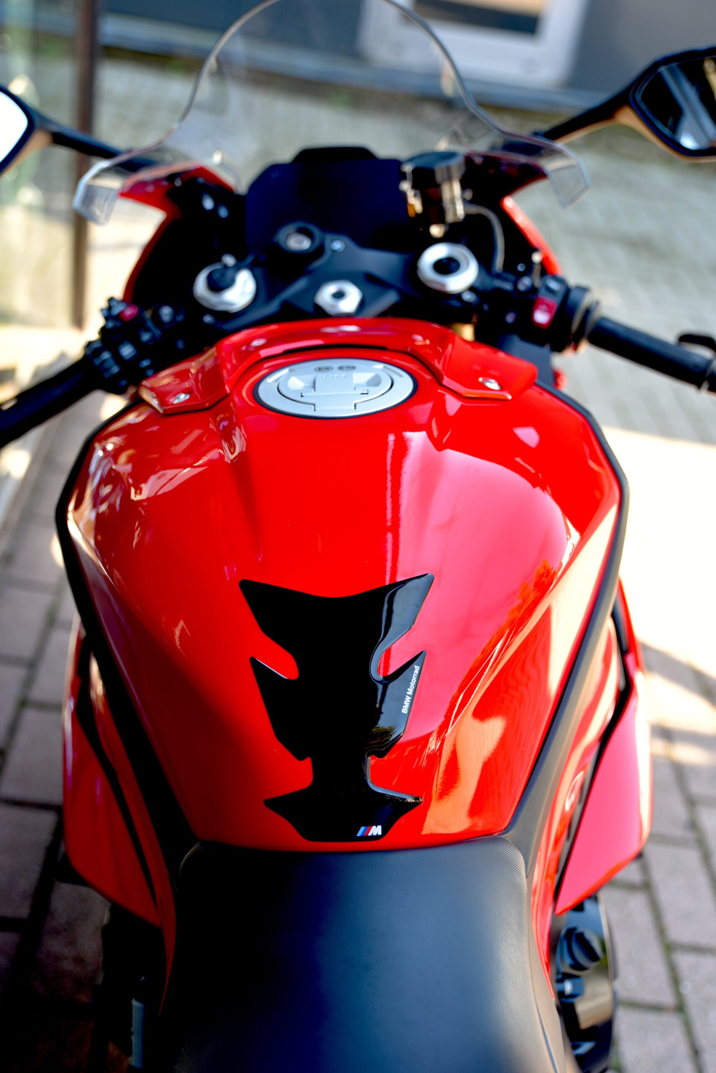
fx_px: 1371
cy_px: 536
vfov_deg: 42.7
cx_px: 358
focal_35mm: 46
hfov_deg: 29.3
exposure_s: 1/60
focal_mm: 46
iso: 100
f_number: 3.2
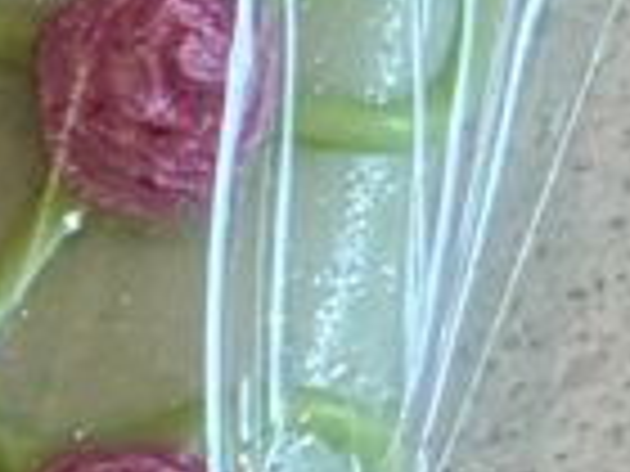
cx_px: -1341
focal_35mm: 190
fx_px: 3458
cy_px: 526
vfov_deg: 7.8
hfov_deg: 8.5
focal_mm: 5.96
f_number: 1.6
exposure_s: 1/120
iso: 80
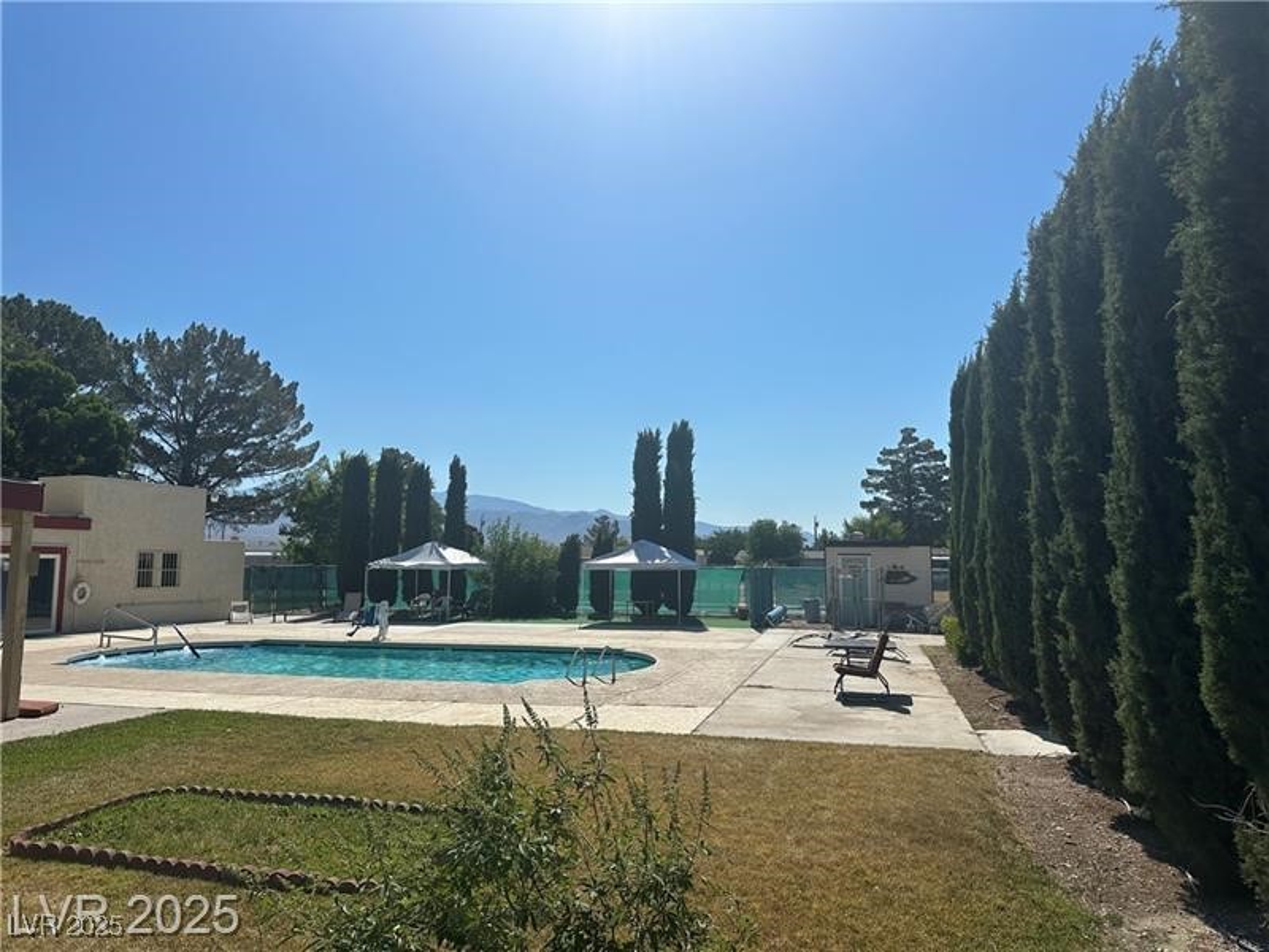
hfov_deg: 71.6
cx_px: 634
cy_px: 476
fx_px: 880
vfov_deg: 56.8
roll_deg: -0.4
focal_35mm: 24
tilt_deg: +7.5
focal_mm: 6.86
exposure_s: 1/12048
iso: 80
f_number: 1.78
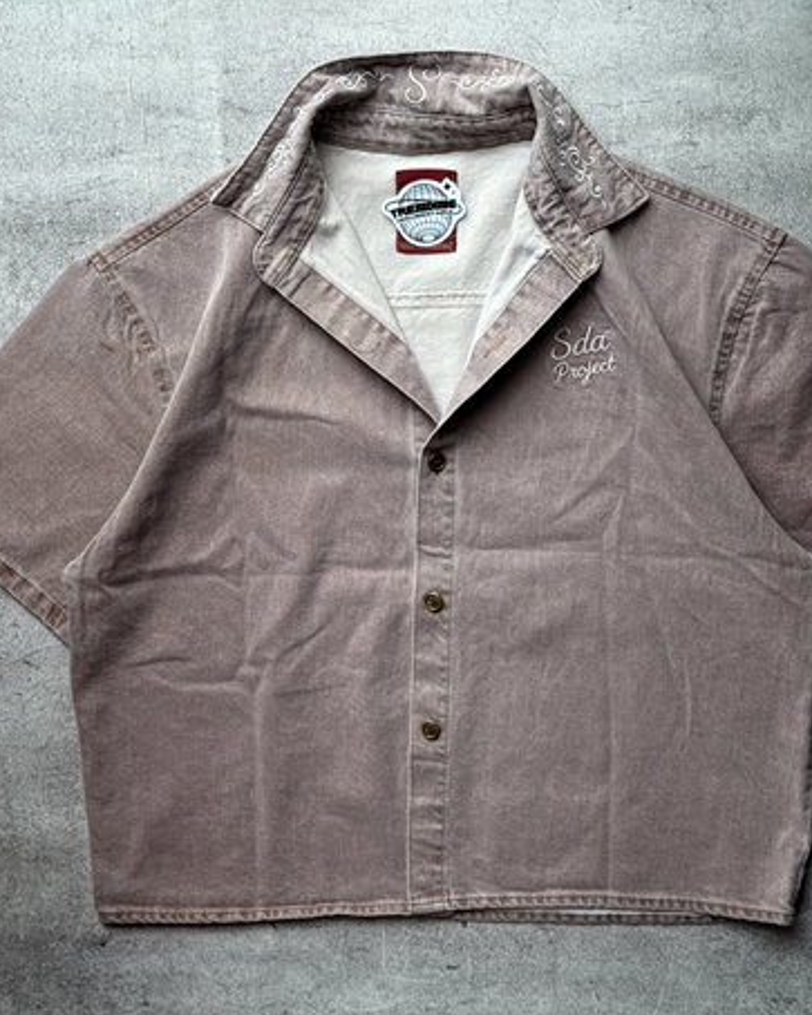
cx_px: 441
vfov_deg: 34.2
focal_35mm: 55
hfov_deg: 27.6
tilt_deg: -78.6
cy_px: 522
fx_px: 1653
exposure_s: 1/194
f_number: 1.78
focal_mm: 6.76
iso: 100
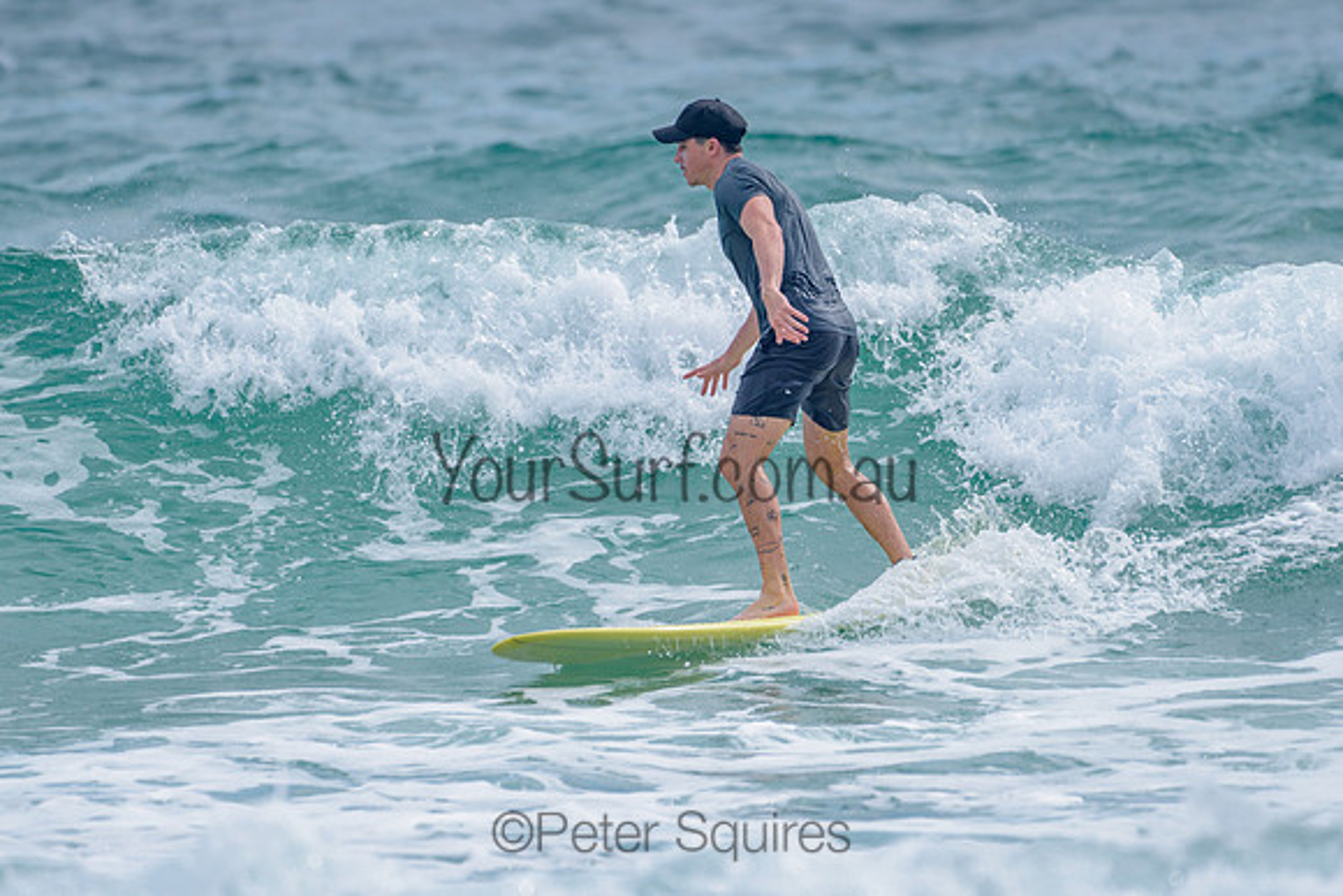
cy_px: 418
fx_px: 22857
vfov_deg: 2.2
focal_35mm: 613
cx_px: 715
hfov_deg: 3.4
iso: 160
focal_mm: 500
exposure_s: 1/2000
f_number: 5.6
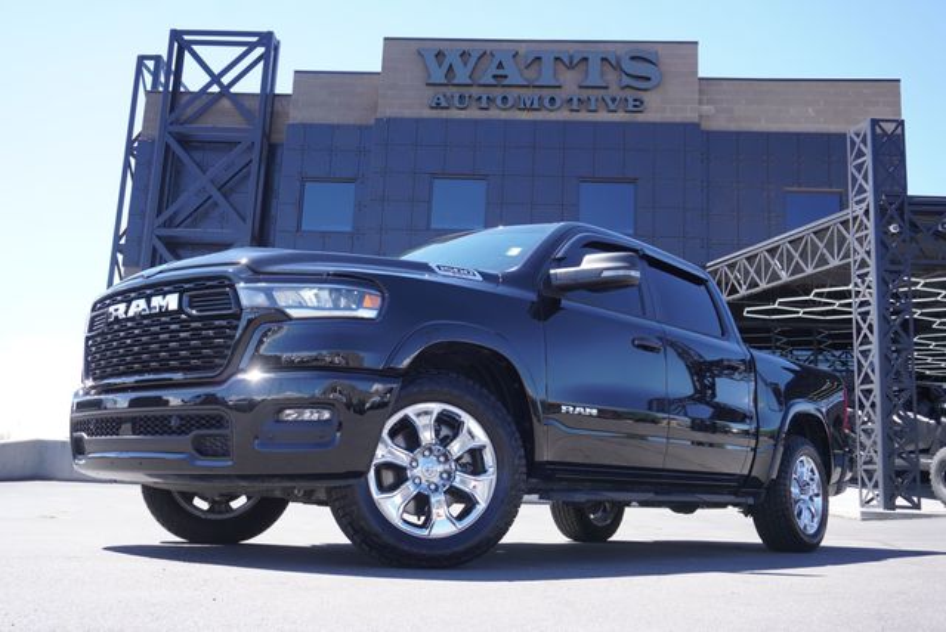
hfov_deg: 55.1
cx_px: 473
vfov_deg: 38.4
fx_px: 907
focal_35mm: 34
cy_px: 316
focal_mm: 23
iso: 100
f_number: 5.6
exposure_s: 1/125
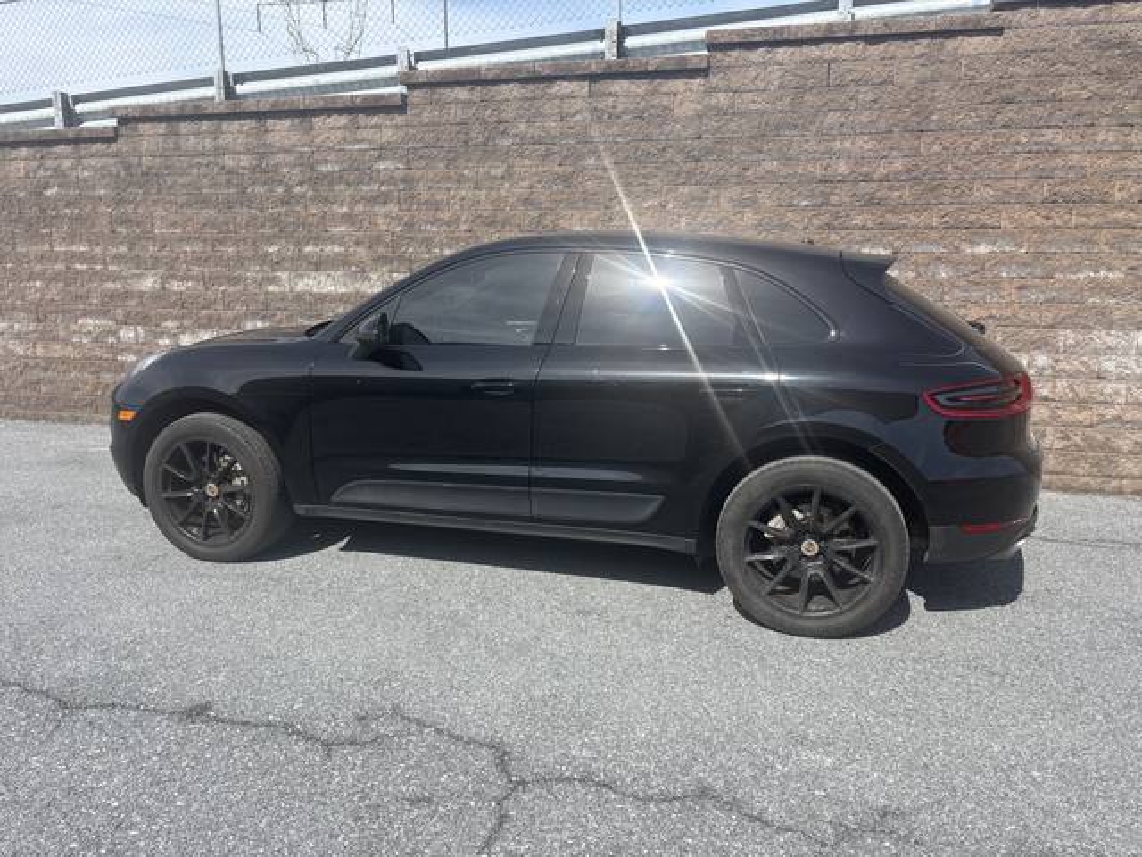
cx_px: 571
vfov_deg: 53.1
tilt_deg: -8.6
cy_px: 428
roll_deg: -0.7
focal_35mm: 26
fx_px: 858
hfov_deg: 67.3
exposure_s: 1/2451
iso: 50
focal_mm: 5.96
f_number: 1.6
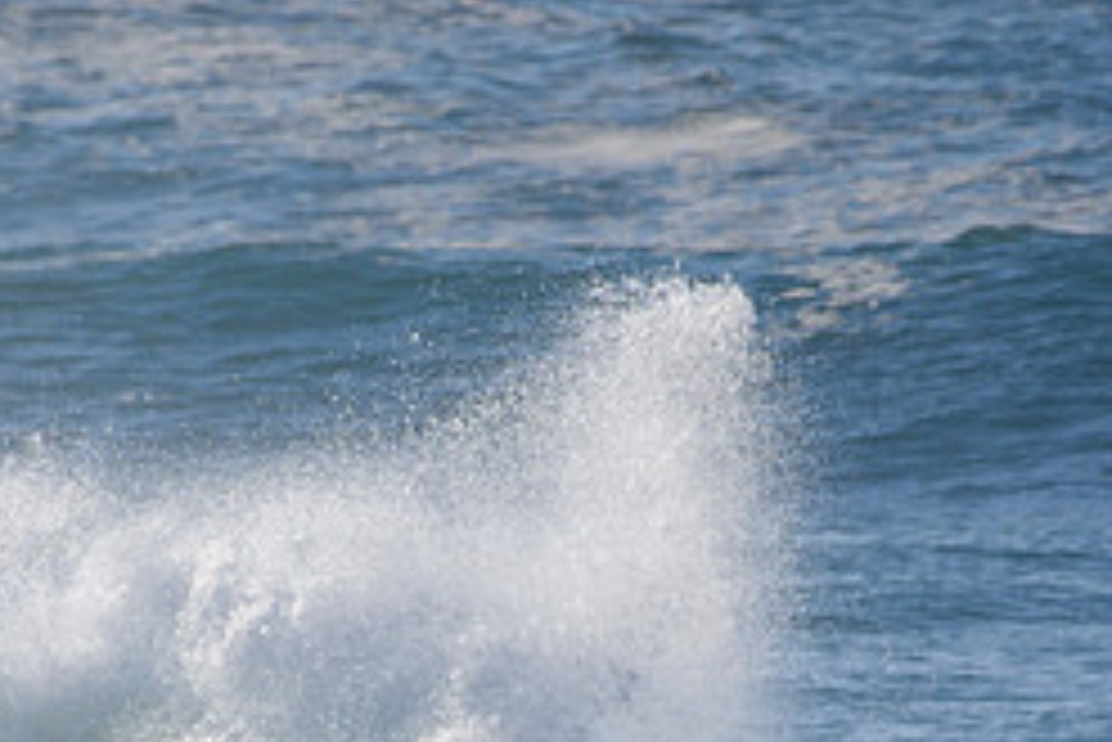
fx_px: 54487
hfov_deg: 1.2
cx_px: 207
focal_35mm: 1763
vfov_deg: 0.8
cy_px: 861
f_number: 5.6
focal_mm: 500
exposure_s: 1/2000
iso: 250
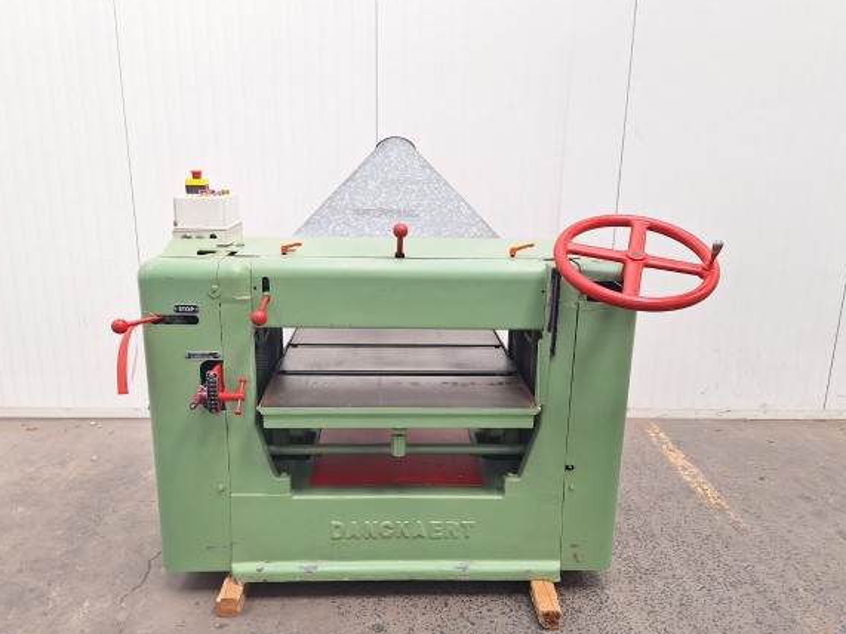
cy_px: 344
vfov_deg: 48.2
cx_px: 410
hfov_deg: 61.7
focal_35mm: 29
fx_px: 709
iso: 40
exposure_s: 1/144
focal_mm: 5.54
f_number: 1.8
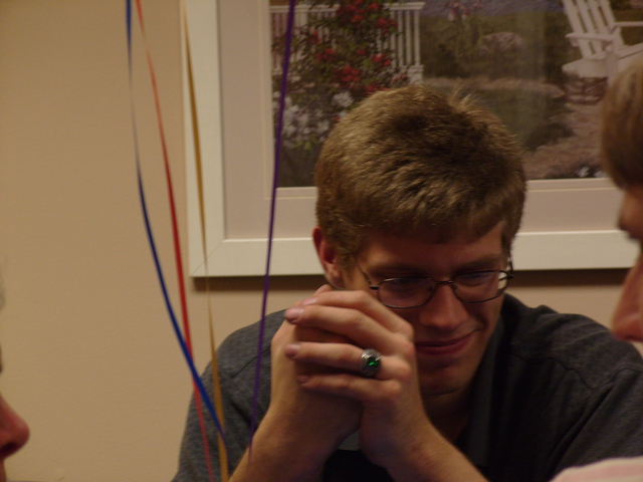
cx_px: 322
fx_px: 3251
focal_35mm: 175
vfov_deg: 8.5
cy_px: 241
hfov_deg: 11.3
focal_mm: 39
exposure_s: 1/30
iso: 200
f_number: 4.5
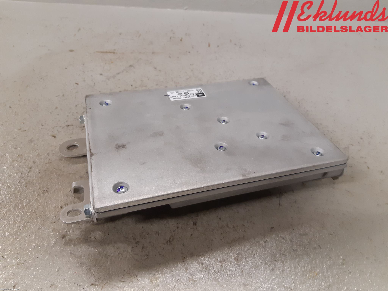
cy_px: 146
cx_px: 194
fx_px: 291
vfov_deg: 53.1
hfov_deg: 67.3
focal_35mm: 26
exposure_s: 1/50
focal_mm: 3.93
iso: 160
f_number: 1.7
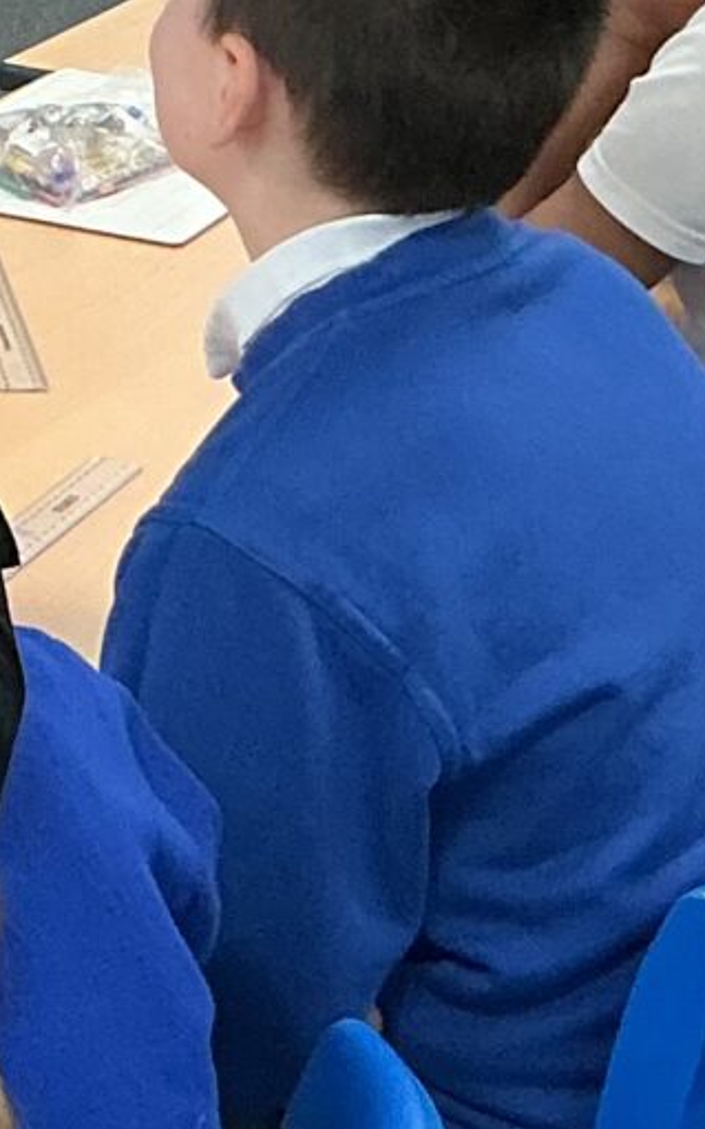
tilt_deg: -16.7
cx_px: -254
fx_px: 4738
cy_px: 139
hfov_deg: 8.4
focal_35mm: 154
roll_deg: -0.3
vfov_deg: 13.5
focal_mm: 3
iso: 125
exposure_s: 1/60
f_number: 1.8
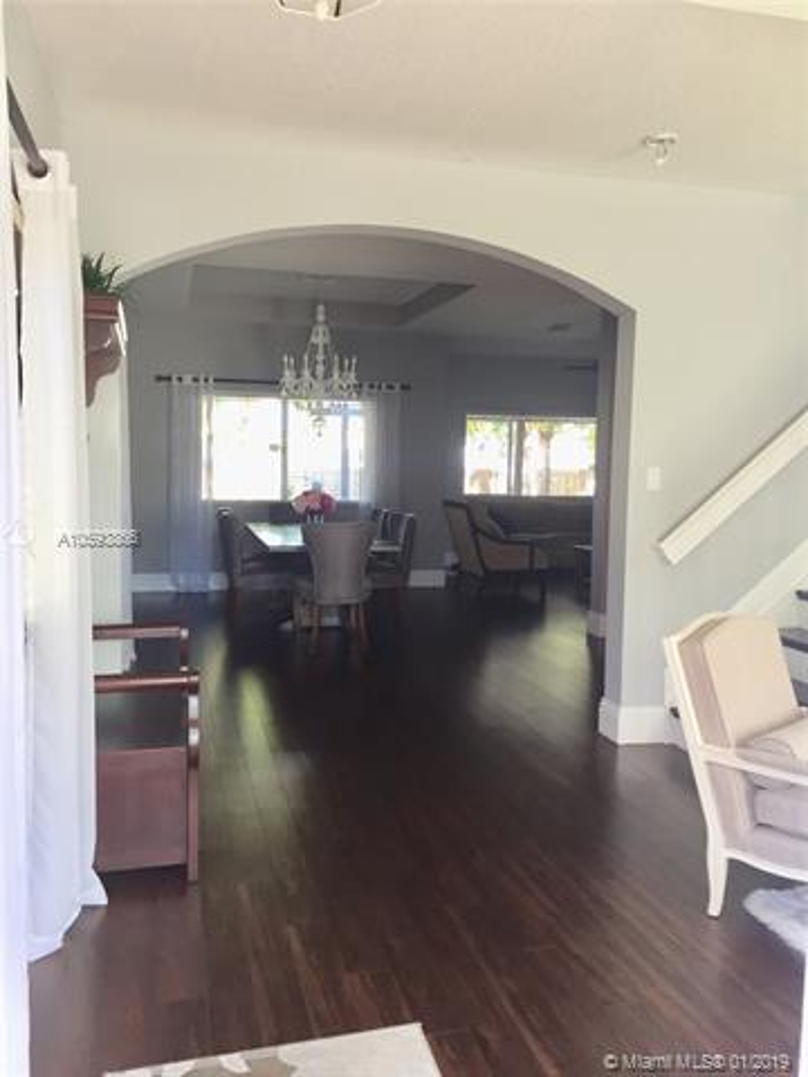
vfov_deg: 61.7
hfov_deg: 48.2
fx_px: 903
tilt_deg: -3.6
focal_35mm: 29
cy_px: 538
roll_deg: -0.8
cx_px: 404
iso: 32
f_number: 2.2
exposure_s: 1/30
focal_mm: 4.15
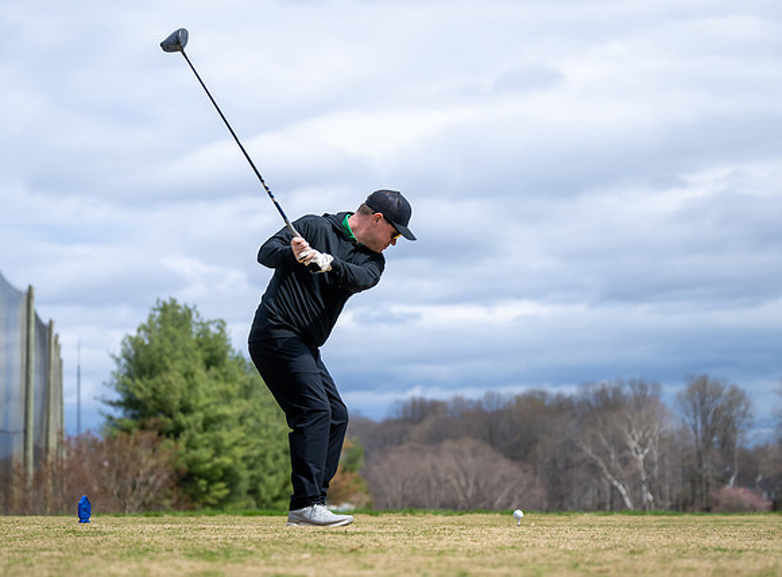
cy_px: 353
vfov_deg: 16.7
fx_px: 1964
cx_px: 360
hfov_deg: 22.5
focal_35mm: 87
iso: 280
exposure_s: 1/5000
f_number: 2.8
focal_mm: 57
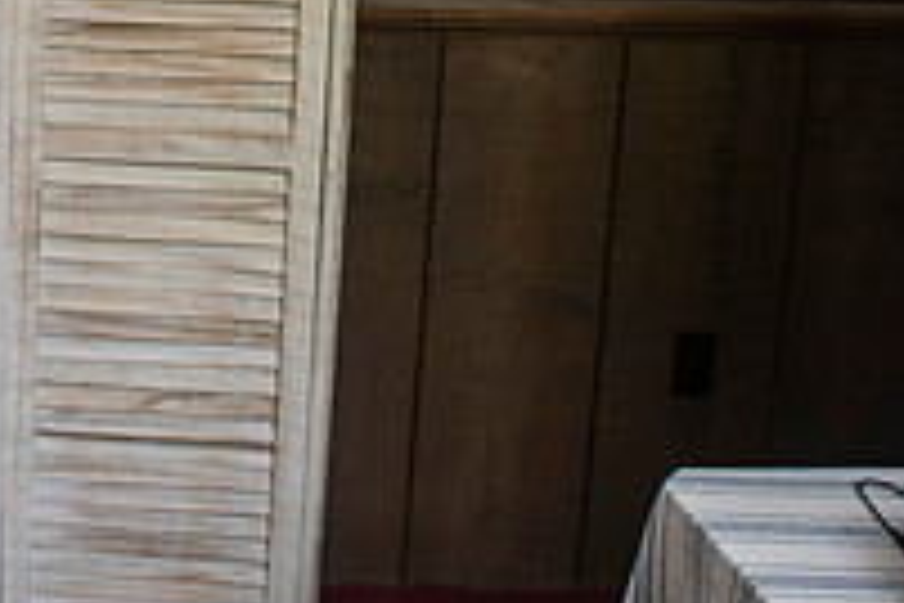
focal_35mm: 61
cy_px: -144
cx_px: -39
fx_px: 1532
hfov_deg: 30.2
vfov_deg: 20.6
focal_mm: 20
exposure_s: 1/250
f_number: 2.8
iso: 800
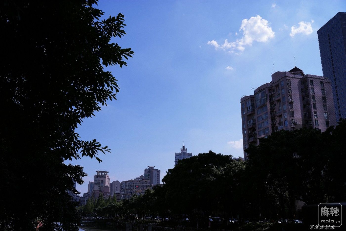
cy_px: 116
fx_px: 346
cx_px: 173
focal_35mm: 36
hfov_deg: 53.1
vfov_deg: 36.9
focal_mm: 36
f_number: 4.5
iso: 100
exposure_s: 1/1250
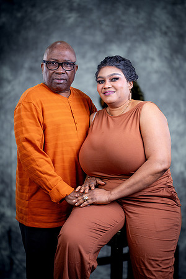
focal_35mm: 63
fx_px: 488
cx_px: 93
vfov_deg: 31.9
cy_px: 140
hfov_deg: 21.6
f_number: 10
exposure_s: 1/200
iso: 125
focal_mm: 63
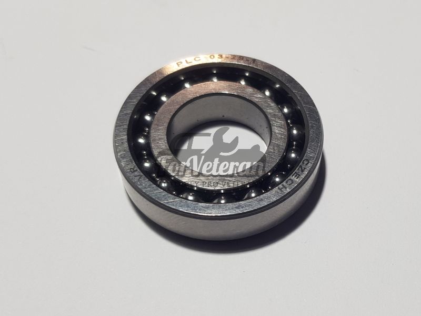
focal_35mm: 26
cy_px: 158
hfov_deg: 67.3
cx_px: 210
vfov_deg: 53.1
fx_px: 316
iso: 40
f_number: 1.7
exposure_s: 1/320
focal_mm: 4.2
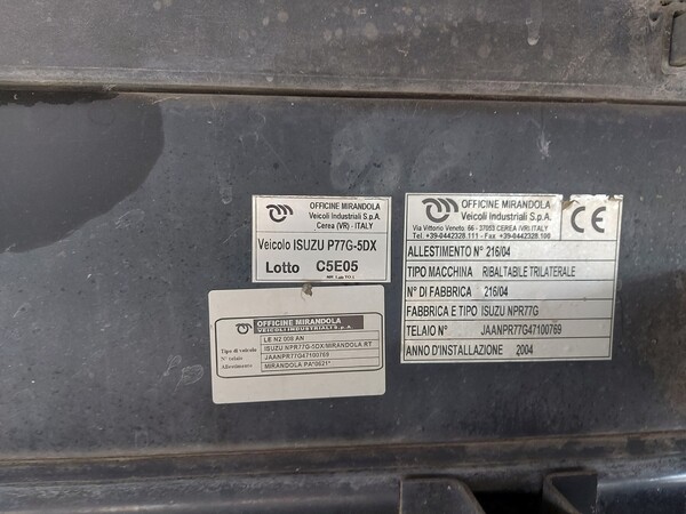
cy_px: 257
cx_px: 343
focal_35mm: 24
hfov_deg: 71.6
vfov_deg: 56.8
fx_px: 476
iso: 160
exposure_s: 1/60
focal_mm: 5.23
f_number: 1.8
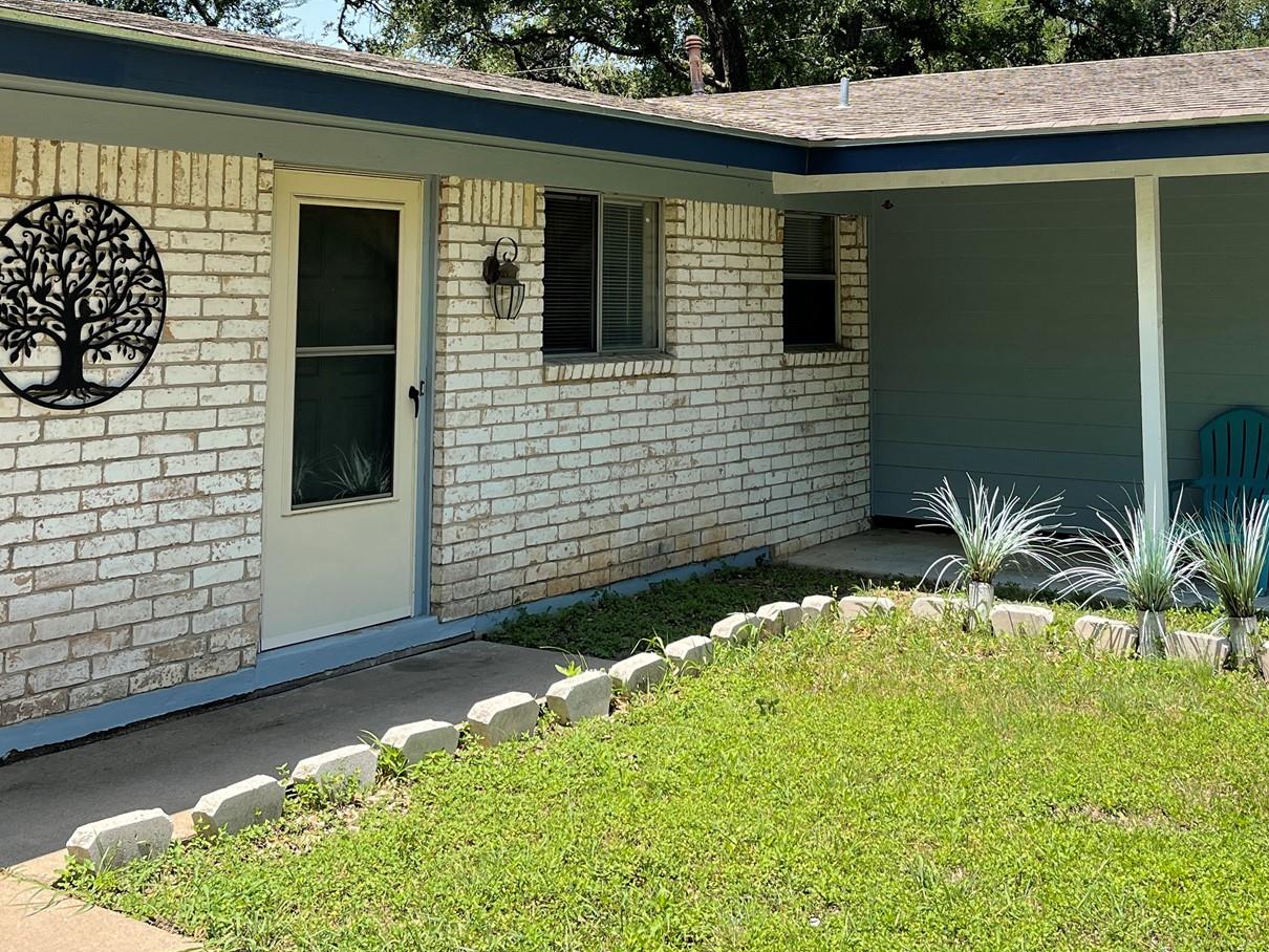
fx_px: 1613
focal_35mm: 44
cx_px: 688
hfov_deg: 42.9
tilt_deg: +5.6
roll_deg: -0.7
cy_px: 152
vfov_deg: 31.8
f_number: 1.6
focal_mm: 5.1
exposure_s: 1/1279
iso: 32
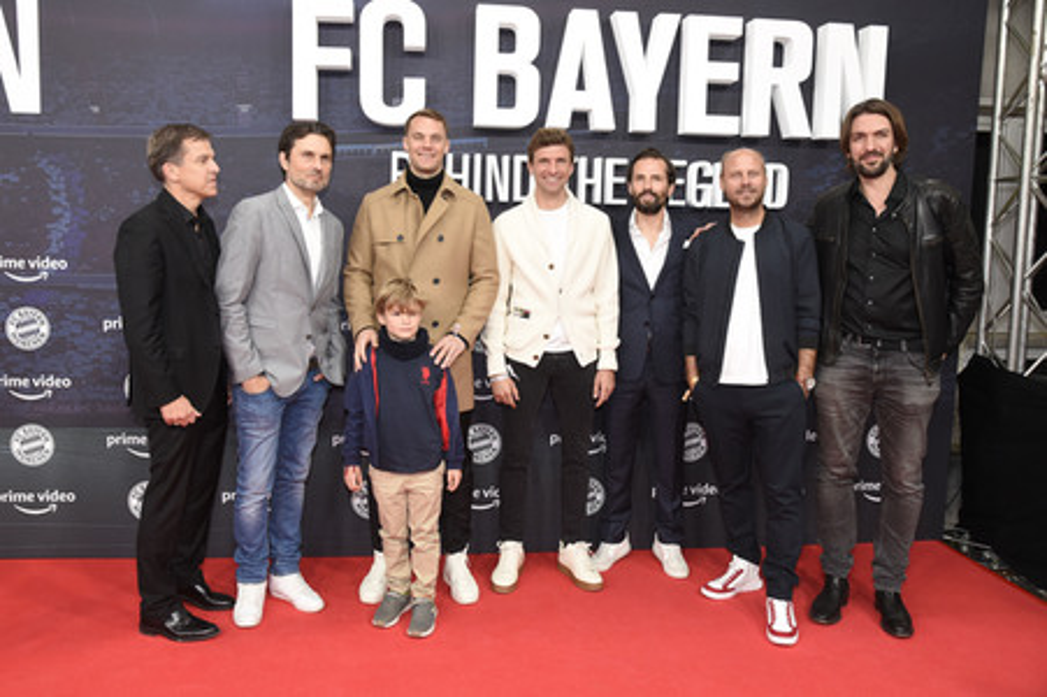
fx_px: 785
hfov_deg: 67.4
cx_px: 524
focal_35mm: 27
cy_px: 348
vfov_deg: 47.9
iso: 1600
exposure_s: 1/125
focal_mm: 27
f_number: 6.3
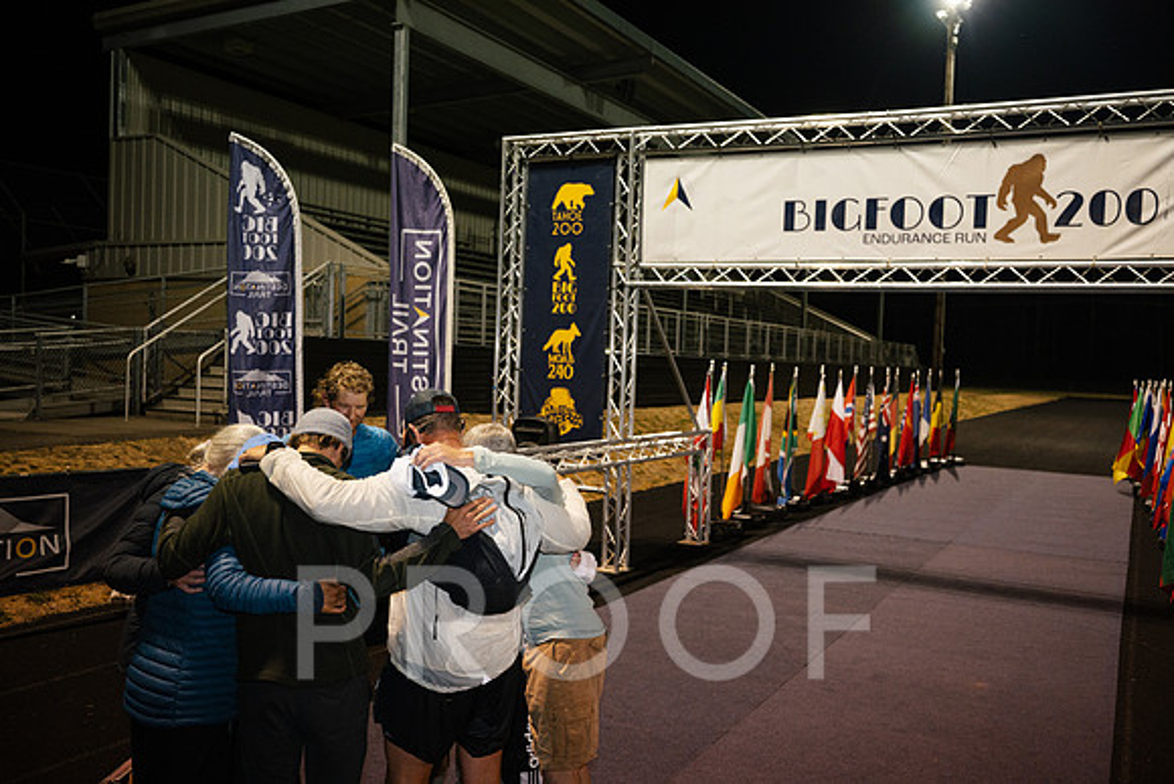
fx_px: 1076
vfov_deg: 40.0
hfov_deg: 57.2
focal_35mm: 33
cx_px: 587
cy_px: 392
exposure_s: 1/250
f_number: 2.8
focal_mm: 33
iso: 1600
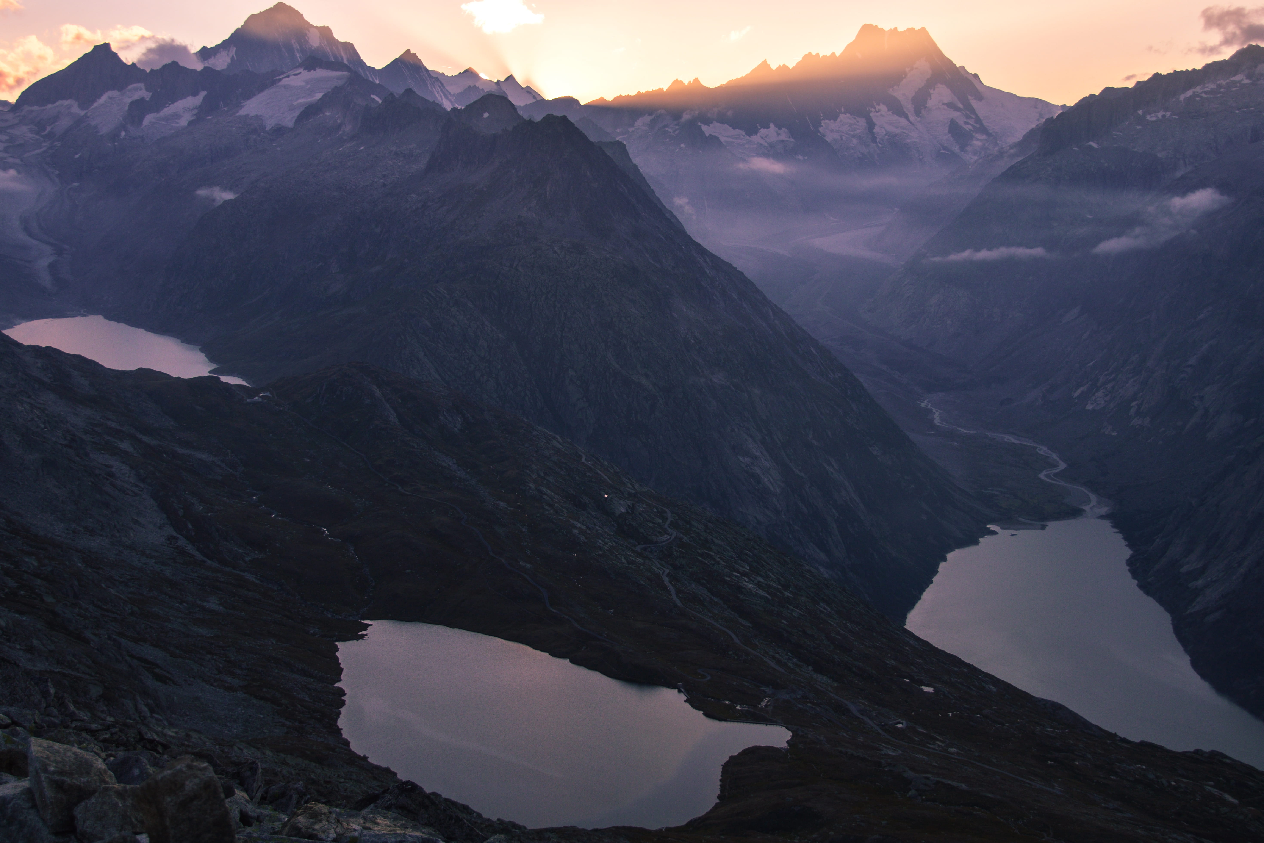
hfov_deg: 46.9
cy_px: 419
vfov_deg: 32.3
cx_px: 648
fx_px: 1458
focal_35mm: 42
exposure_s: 1/500
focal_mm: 27
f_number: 4
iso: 100
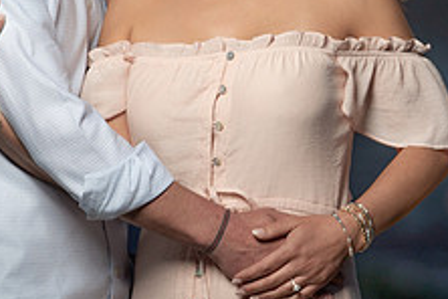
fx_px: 6508
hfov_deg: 3.9
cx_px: 347
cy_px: 39
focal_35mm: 523
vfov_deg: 2.6
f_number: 4
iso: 200
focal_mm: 200
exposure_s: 1/200
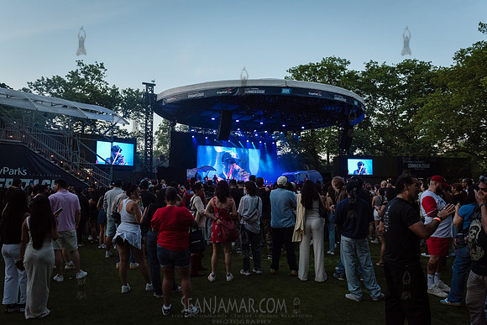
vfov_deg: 50.7
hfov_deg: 70.8
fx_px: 343
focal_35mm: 25
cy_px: 163
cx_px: 236
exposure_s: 1/400
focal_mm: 24
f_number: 4
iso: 3200
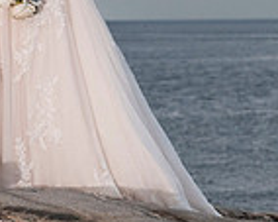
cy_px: -96
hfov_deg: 8.9
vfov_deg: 7.0
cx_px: 97
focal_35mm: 217
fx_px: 1782
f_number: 3.2
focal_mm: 48
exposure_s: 1/1250
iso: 1250
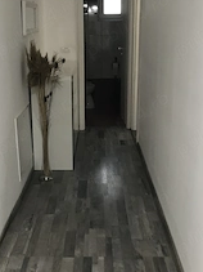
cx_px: 82
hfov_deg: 27.4
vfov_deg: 36.2
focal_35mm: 53
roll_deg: +0.1
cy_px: 146
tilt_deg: -14.5
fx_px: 415
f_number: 1.8
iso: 40
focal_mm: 3.99
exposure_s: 1/20
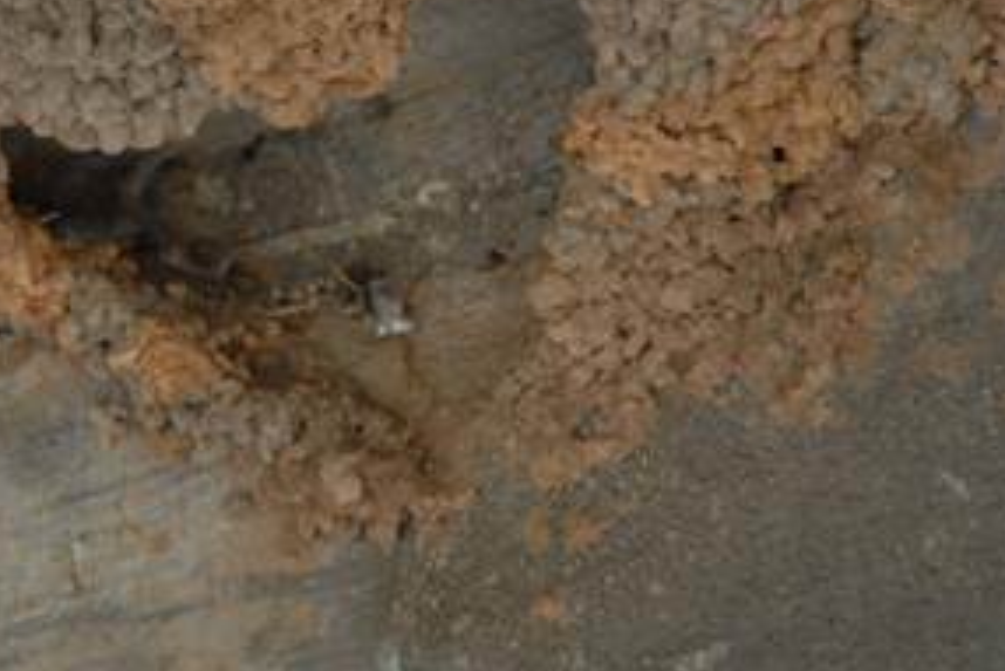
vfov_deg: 2.1
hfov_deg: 3.1
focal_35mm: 671
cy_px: 133
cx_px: 239
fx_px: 18741
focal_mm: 200
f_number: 6.3
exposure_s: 1/50
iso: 200
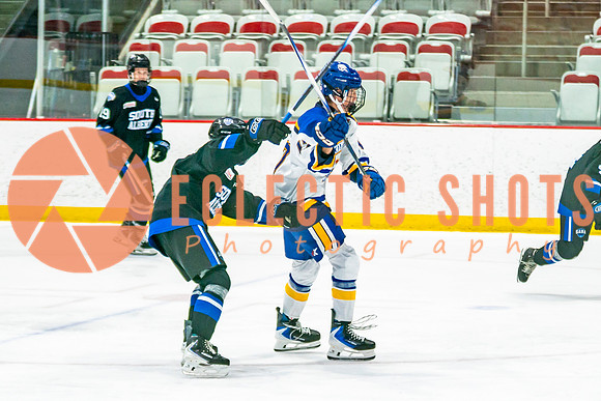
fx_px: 2781
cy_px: 280
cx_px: 353
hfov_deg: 12.3
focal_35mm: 167
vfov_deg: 8.2
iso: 400
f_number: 2.8
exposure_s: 1/640
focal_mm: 70
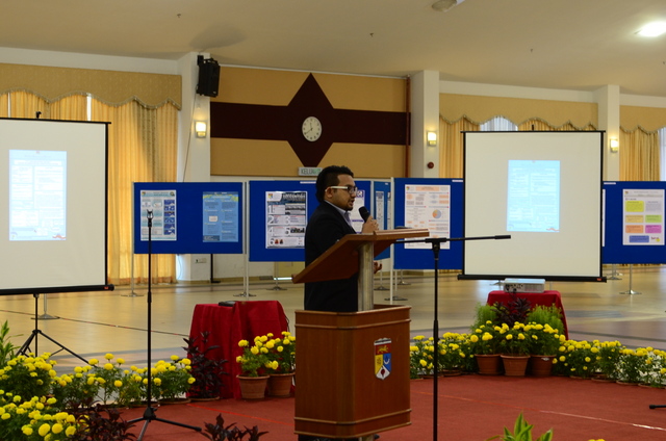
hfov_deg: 27.0
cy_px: 220
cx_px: 333
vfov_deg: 18.1
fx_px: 1385
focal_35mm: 75
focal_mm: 50
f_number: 4.5
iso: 500
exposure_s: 1/50
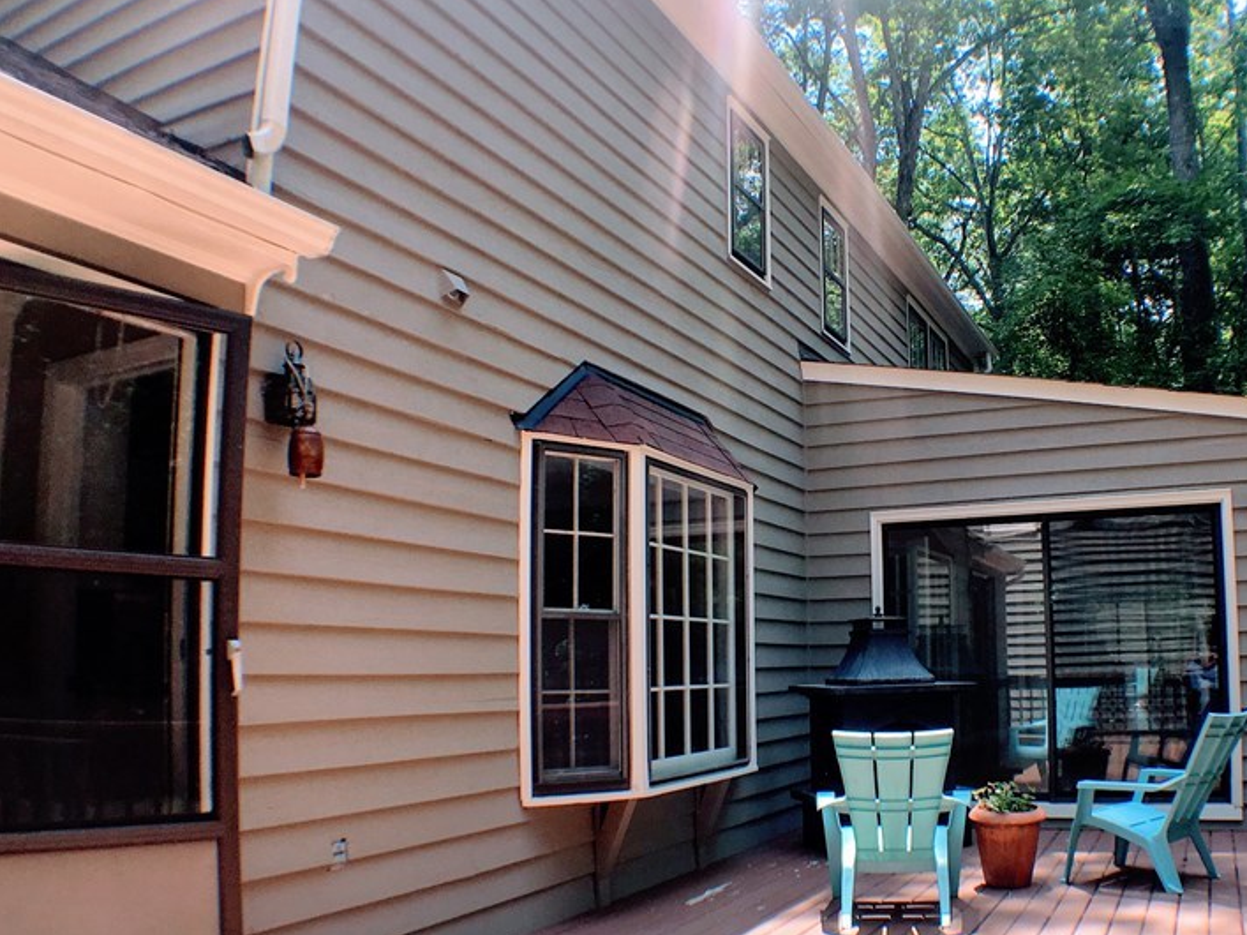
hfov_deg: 44.2
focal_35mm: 42
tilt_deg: +5.7
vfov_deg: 34.2
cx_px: 817
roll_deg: +0.8
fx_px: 1513
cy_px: 575
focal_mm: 4.15
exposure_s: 1/434
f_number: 2.2
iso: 25
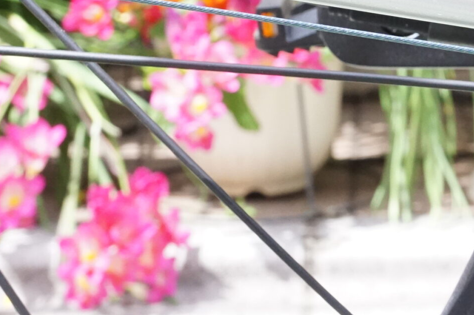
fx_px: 1276
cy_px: -50
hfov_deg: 20.9
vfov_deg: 13.7
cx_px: 325
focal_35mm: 97
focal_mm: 24
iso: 2500
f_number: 9
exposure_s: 1/500
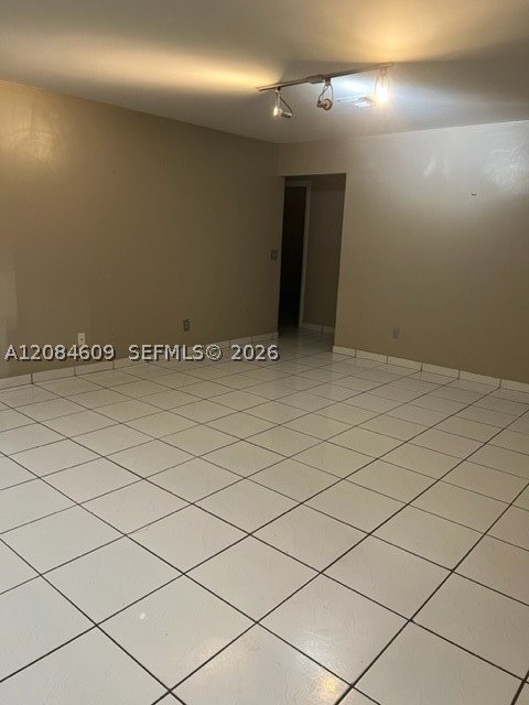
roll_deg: -2.6
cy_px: 352
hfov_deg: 53.1
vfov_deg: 67.3
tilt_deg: -13.7
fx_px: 530
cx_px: 264
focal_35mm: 26
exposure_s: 1/60
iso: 160
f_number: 1.5
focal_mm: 5.7
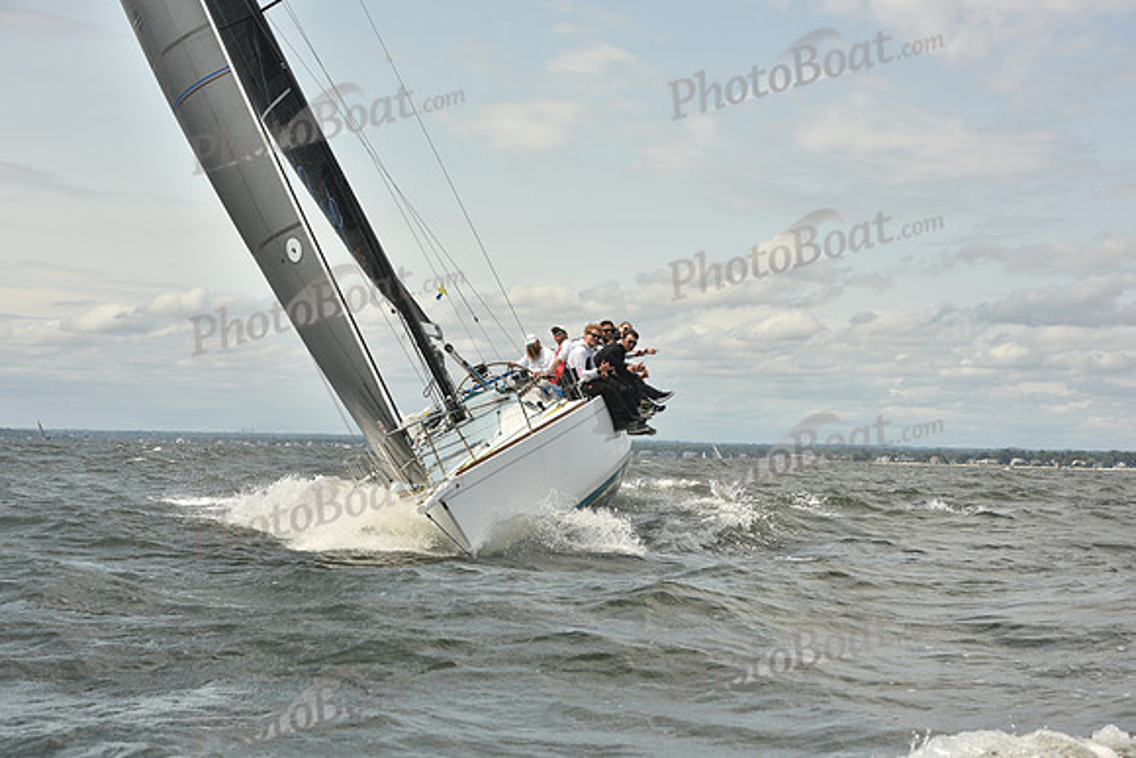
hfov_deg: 28.8
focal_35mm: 70
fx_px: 2209
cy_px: 379
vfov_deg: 19.5
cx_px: 568
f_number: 10
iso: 250
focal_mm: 70
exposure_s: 1/800
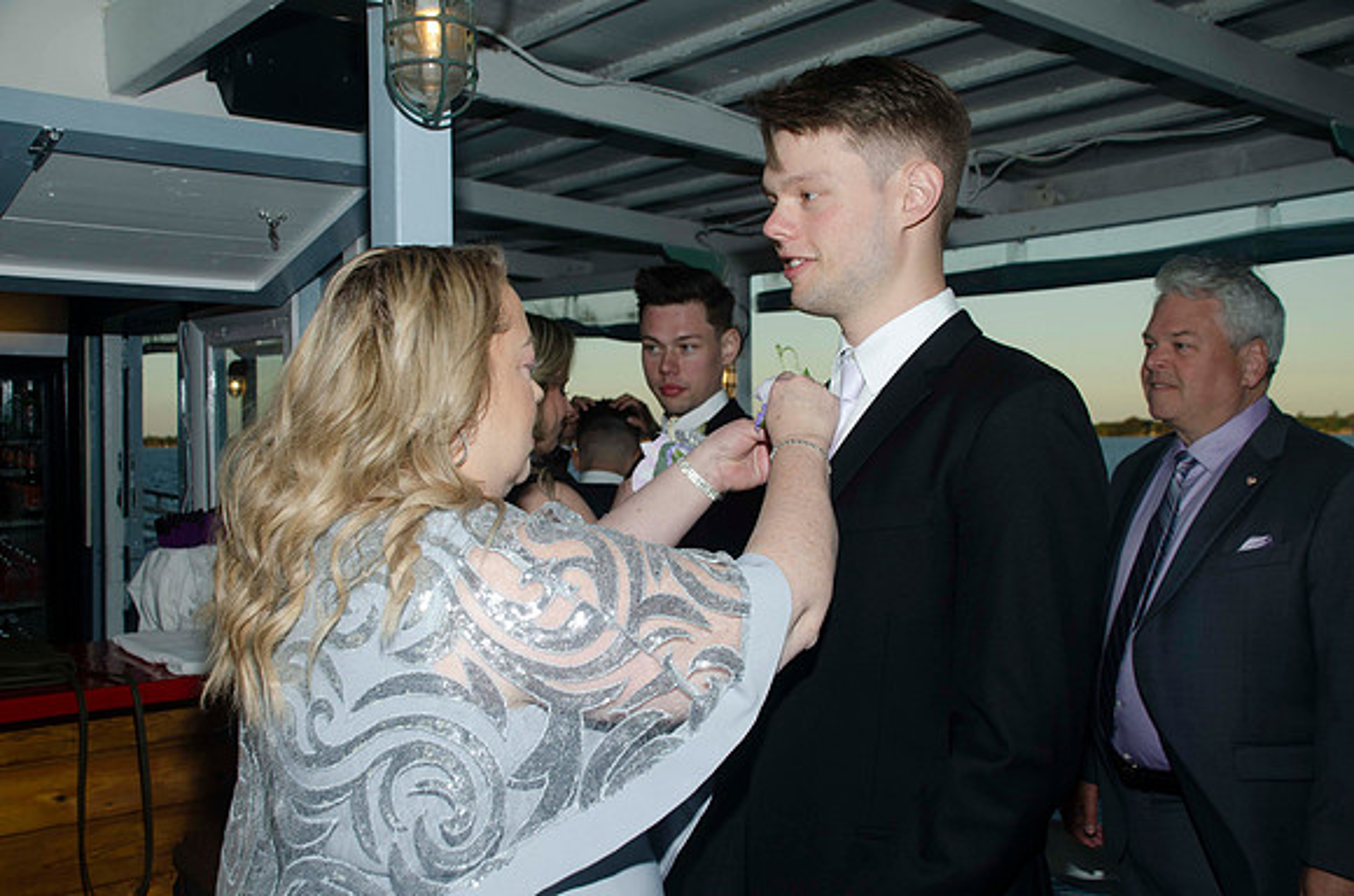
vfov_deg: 34.1
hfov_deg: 49.6
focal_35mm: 39
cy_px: 448
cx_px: 677
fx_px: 1464
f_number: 5.6
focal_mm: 26
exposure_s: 1/250
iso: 100
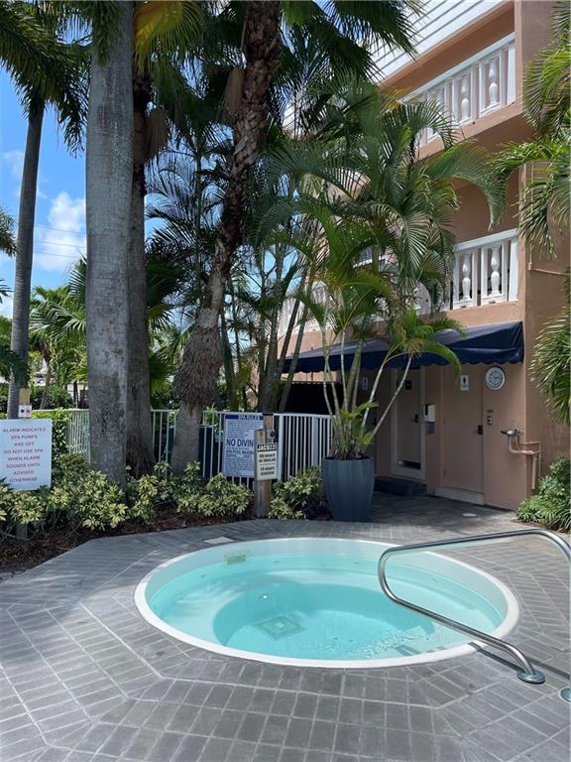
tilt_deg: -0.3
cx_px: 286
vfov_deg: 67.3
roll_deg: +0.5
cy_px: 381
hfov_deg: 53.1
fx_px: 572
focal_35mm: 26
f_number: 1.6
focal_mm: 5.1
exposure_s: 1/1912
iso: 32
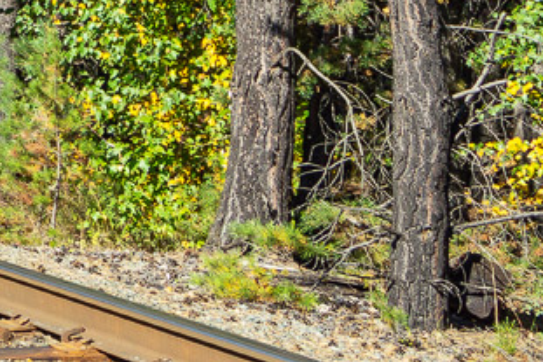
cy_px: -241
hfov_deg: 11.6
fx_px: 2382
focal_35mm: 158
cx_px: -567
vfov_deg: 8.4
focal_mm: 24
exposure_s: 1/250
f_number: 7.1
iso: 100
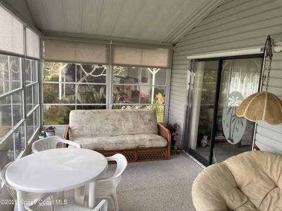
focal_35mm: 26
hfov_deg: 67.4
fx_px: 212
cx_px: 141
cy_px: 106
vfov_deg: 53.0
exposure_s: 1/121
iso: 64
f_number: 1.6
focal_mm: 4.2
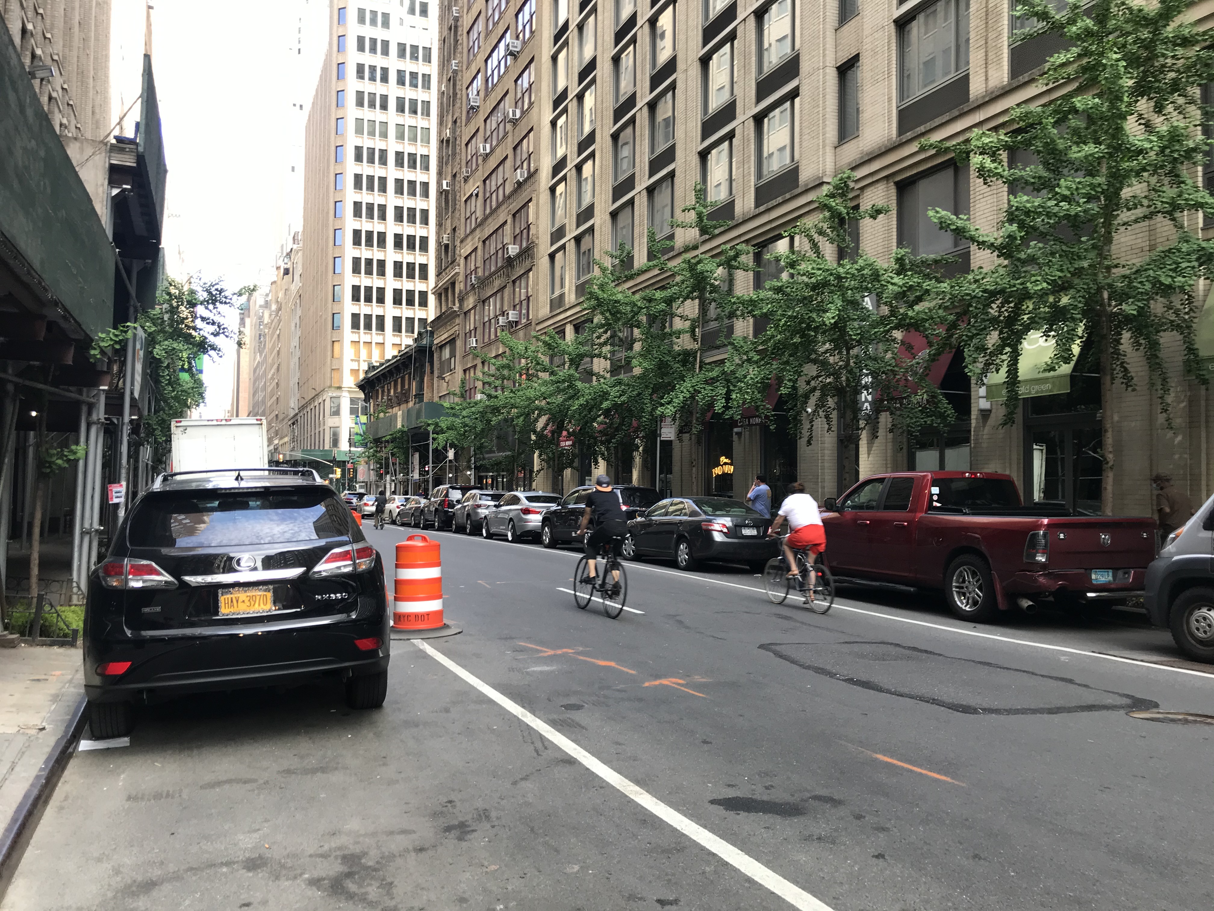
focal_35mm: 28
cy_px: 456
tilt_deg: +2.7
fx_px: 982
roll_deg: -0.5
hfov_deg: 63.4
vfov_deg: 49.7
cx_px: 607
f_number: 1.8
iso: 20
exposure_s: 1/123
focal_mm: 3.99
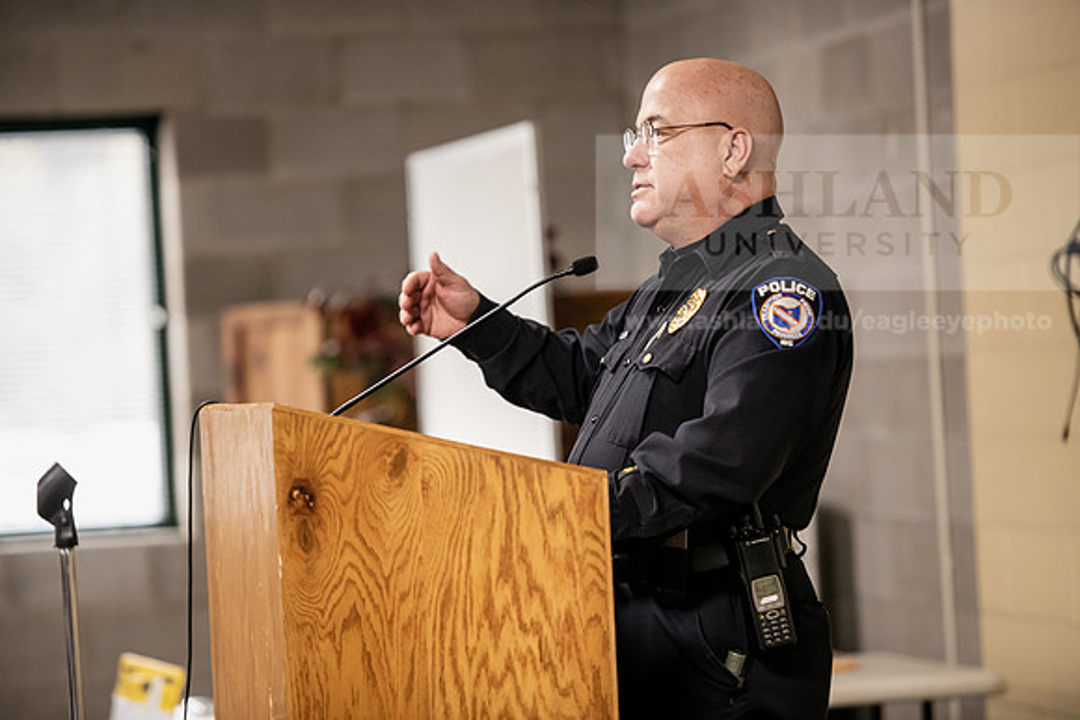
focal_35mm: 150
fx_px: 4501
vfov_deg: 9.2
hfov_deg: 13.7
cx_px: 540
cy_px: 360
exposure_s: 1/200
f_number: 2.8
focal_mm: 150
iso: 2000
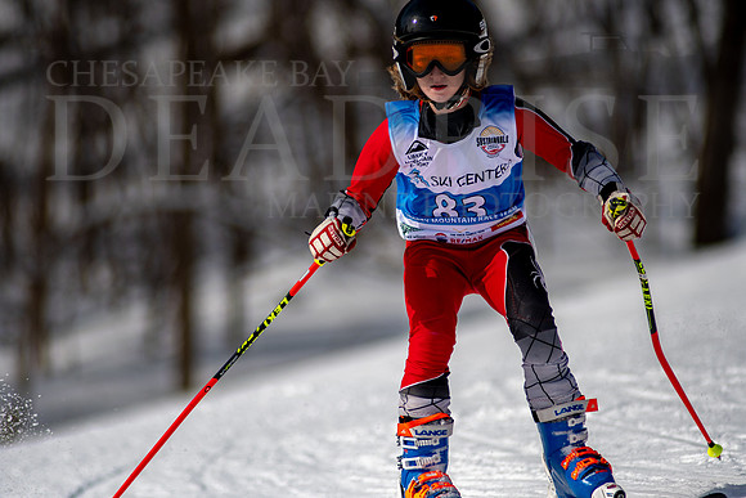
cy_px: 249
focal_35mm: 450
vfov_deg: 3.1
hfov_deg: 4.6
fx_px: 9327
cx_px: 373
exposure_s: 1/8000
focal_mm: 300
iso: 100
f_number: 2.8
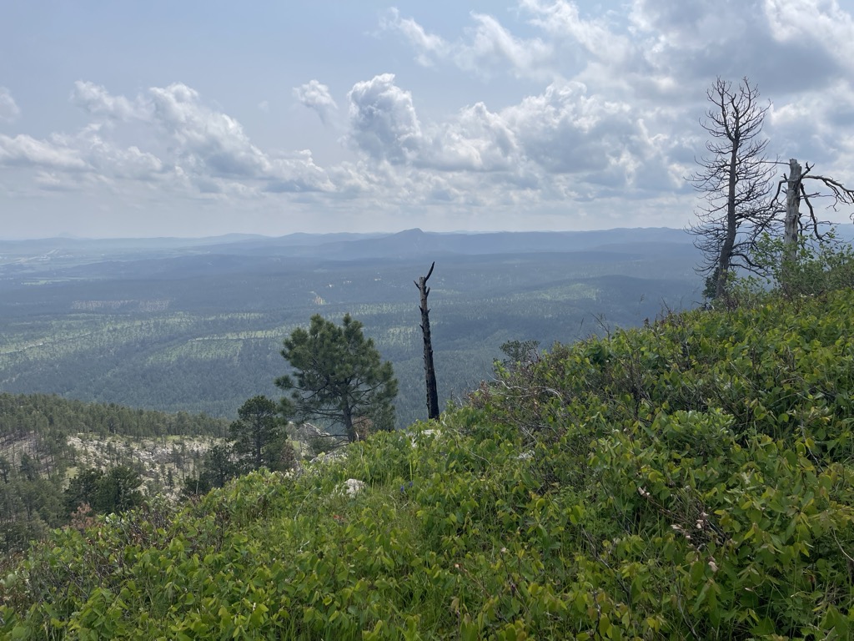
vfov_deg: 53.1
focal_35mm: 26
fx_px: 641
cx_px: 427
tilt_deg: -7.4
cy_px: 320
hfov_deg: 67.3
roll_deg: -0.9
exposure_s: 1/9174
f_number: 1.6
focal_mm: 5.1
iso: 50
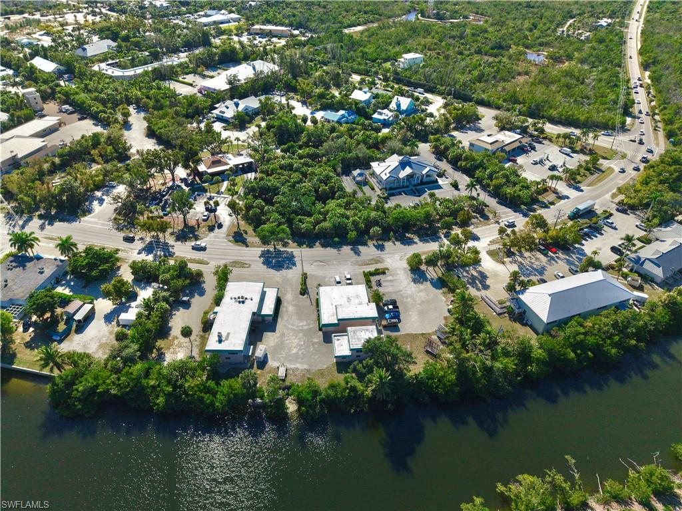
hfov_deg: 71.6
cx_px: 341
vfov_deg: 56.8
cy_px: 256
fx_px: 473
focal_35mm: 24
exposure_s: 1/640
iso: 100
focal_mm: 8.67
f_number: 1.8
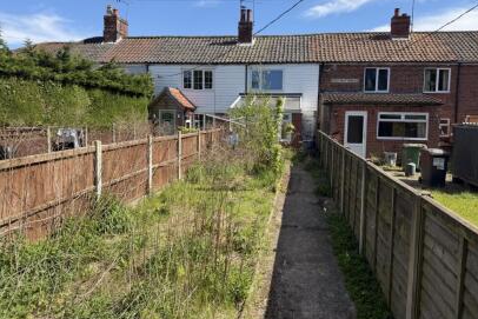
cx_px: 248
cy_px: 139
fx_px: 345
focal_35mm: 26
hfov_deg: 69.4
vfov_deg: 49.5
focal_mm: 6.76
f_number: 1.78
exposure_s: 1/2703
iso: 80
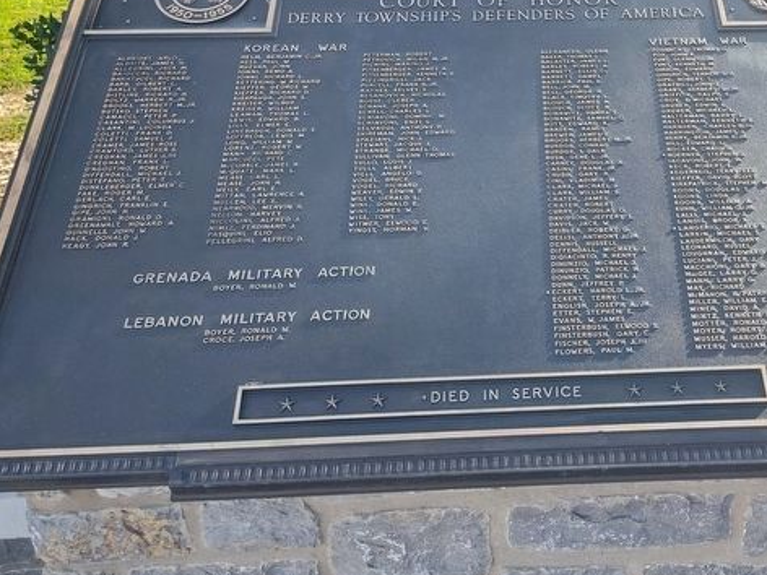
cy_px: 151
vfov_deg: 36.1
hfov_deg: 46.7
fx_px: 864
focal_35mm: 39
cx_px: 544
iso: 100
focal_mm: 5.56
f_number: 1.8
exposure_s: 1/324
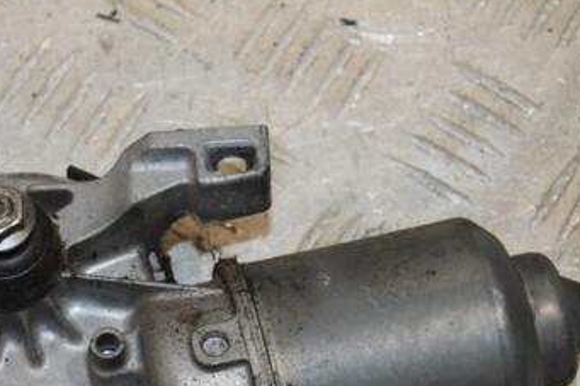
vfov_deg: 8.9
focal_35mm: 153
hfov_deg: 13.4
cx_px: 146
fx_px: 2464
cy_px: 323
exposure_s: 1/200
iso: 800
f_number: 8
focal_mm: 58
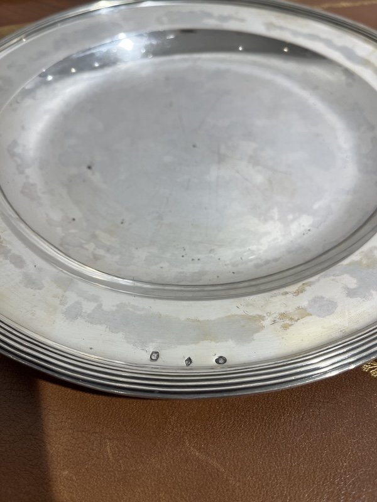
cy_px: 251
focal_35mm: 26
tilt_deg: -53.1
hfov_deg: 53.1
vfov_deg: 67.3
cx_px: 188
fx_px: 378
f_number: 1.6
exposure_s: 1/126
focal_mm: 5.1
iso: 32
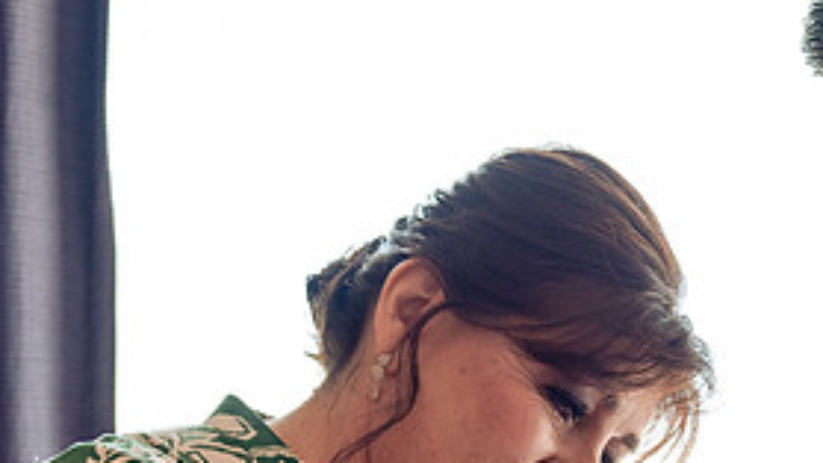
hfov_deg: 18.7
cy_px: 460
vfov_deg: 10.5
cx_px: 625
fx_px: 2488
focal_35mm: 114
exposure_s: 1/160
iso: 800
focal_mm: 50
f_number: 3.5
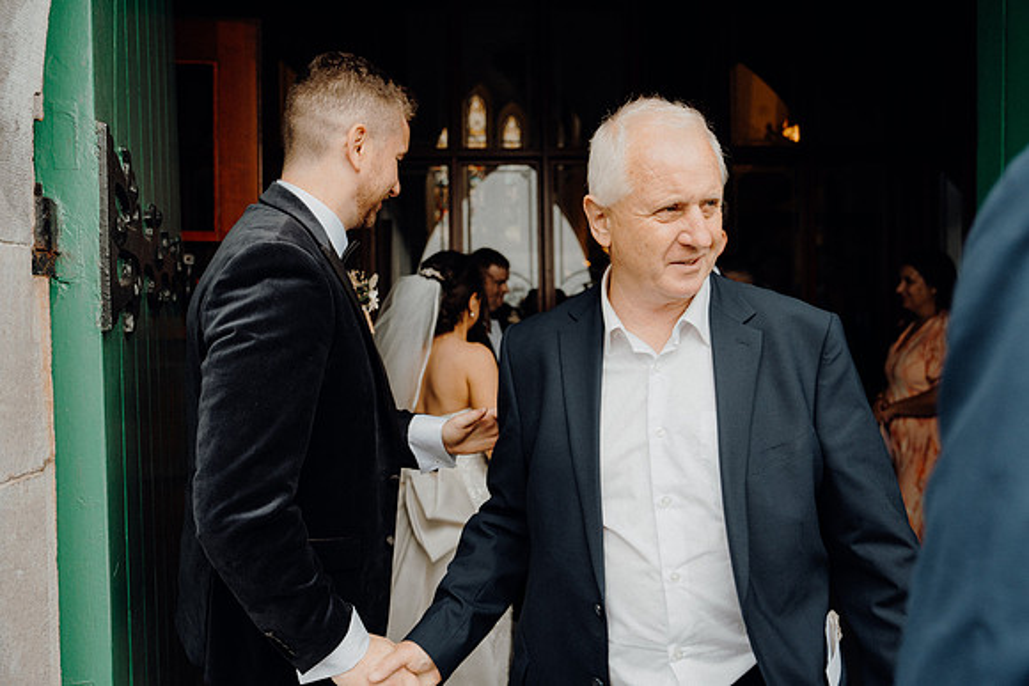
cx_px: 514
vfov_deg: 45.0
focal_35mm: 29
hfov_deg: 63.6
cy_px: 343
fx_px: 829
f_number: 3.5
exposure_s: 1/200
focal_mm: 29
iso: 160
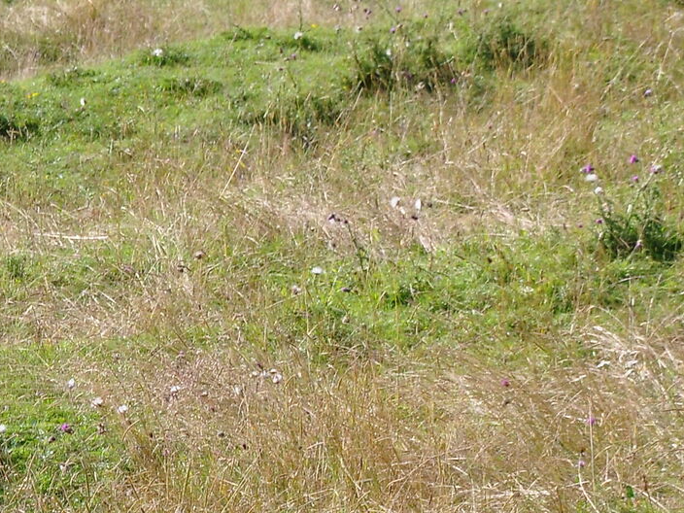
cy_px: 533
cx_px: -171
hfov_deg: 3.8
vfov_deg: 2.9
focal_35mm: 516
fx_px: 10189
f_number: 9
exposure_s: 1/100
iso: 200
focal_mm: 105
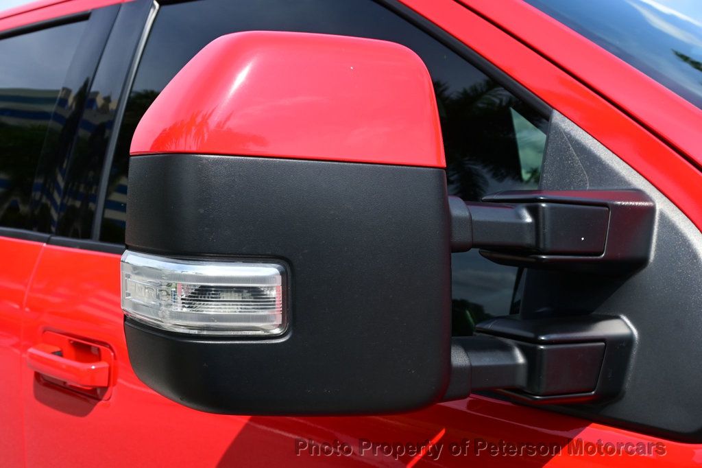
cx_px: 351
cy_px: 234
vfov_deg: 38.3
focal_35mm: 34
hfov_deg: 55.1
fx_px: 672
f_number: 8
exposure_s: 1/250
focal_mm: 23
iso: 100
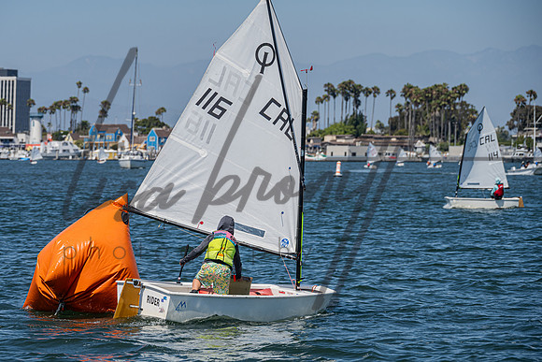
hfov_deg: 11.0
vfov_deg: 7.4
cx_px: 227
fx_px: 2809
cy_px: 204
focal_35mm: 187
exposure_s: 1/1000
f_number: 7.6
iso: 250
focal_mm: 155
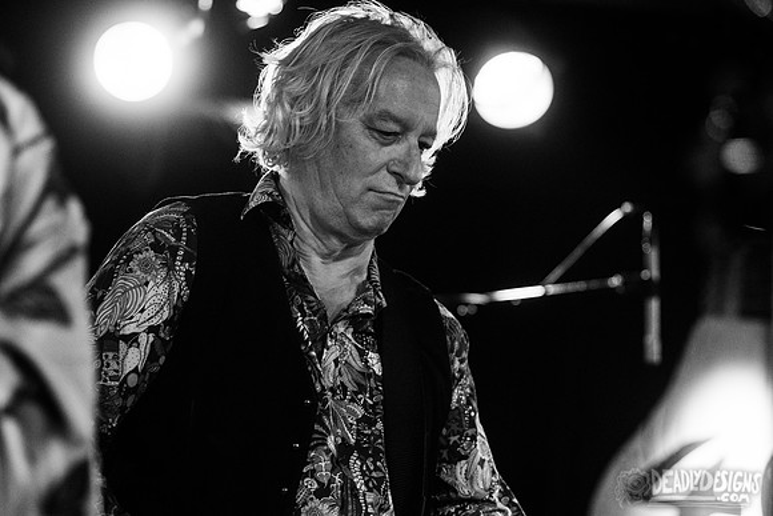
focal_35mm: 108
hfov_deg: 18.9
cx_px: 357
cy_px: 264
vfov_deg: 12.6
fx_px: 2327
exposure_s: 1/160
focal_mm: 100
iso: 2500
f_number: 3.2
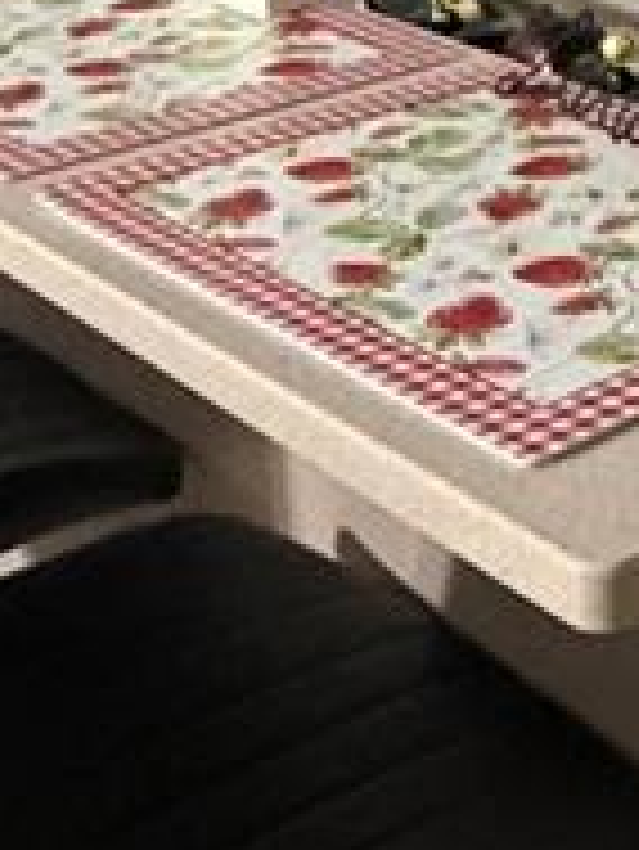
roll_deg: +0.8
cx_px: 864
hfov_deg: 15.7
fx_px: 2188
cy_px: -319
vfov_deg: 19.8
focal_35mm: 89
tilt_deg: -6.7
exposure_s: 1/60
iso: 1000
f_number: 2.2
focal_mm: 2.22
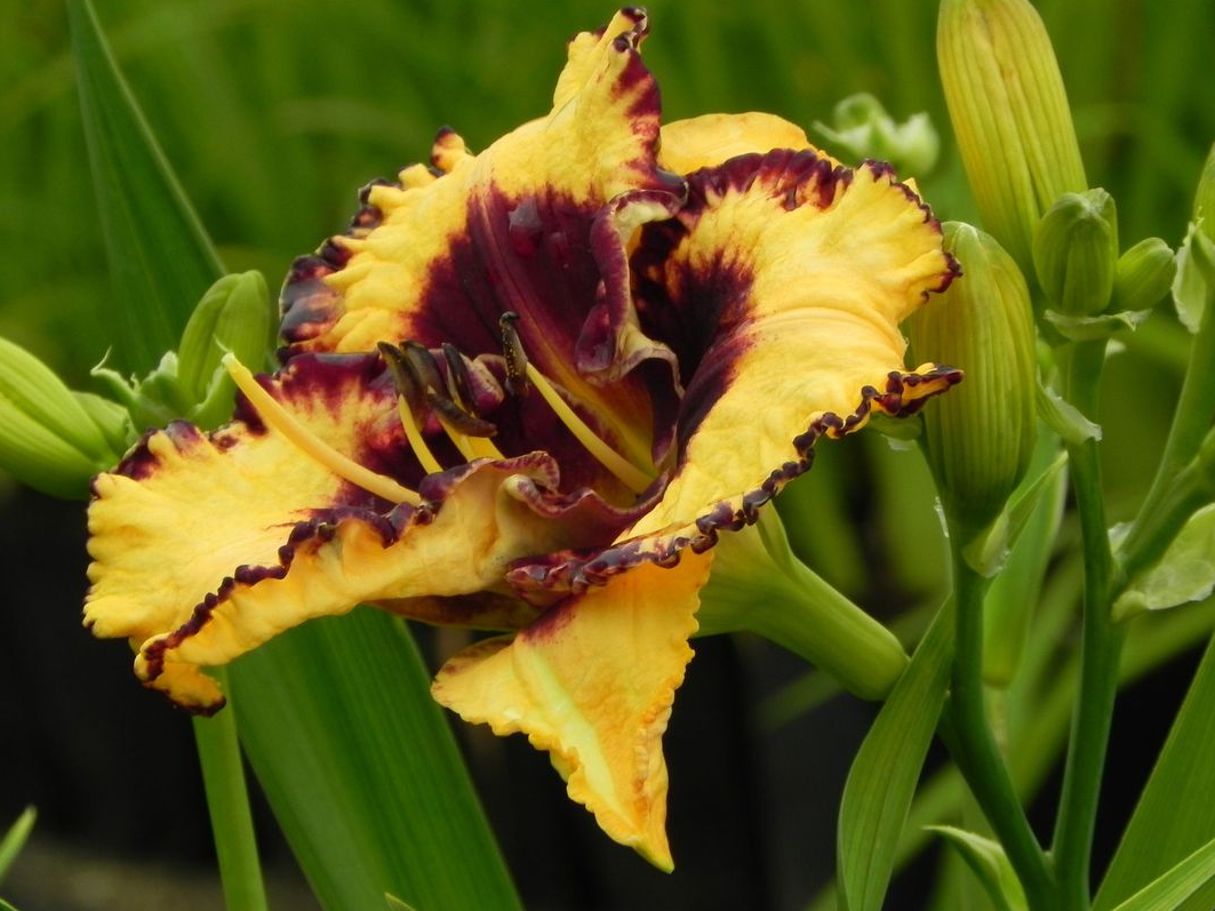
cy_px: 455
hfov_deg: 6.8
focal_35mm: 292
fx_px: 10248
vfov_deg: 5.1
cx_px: 608
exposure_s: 1/160
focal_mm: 51.8
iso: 160
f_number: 8
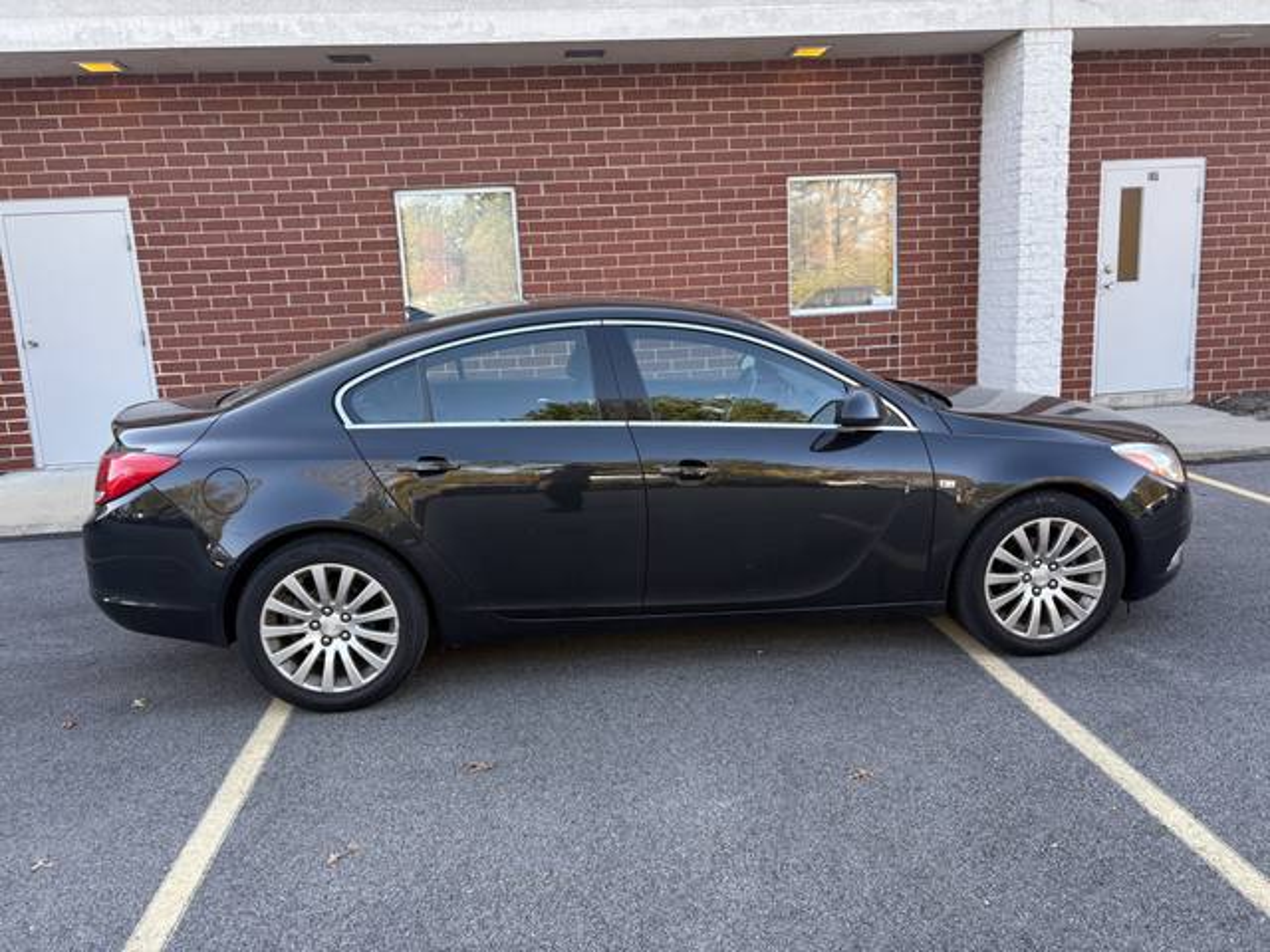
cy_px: 476
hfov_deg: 67.3
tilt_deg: -10.8
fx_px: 954
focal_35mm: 26
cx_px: 635
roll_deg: +0.9
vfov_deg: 53.1
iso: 32
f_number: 1.6
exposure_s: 1/124
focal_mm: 5.96
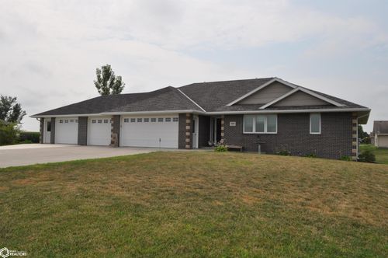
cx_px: 194
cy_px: 129
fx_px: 323
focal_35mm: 30
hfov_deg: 62.0
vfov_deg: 43.5
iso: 200
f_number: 14
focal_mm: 20
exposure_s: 1/200
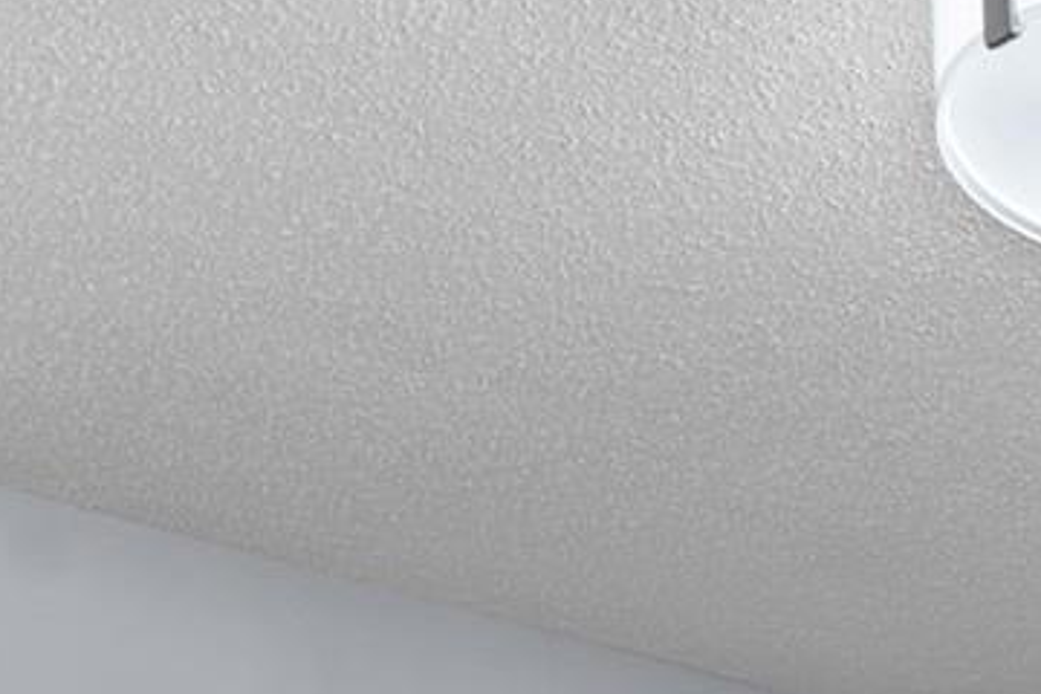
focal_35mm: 91
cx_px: 1605
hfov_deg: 19.3
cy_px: 1465
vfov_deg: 12.8
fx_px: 2631
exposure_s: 1
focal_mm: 16
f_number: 8
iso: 100
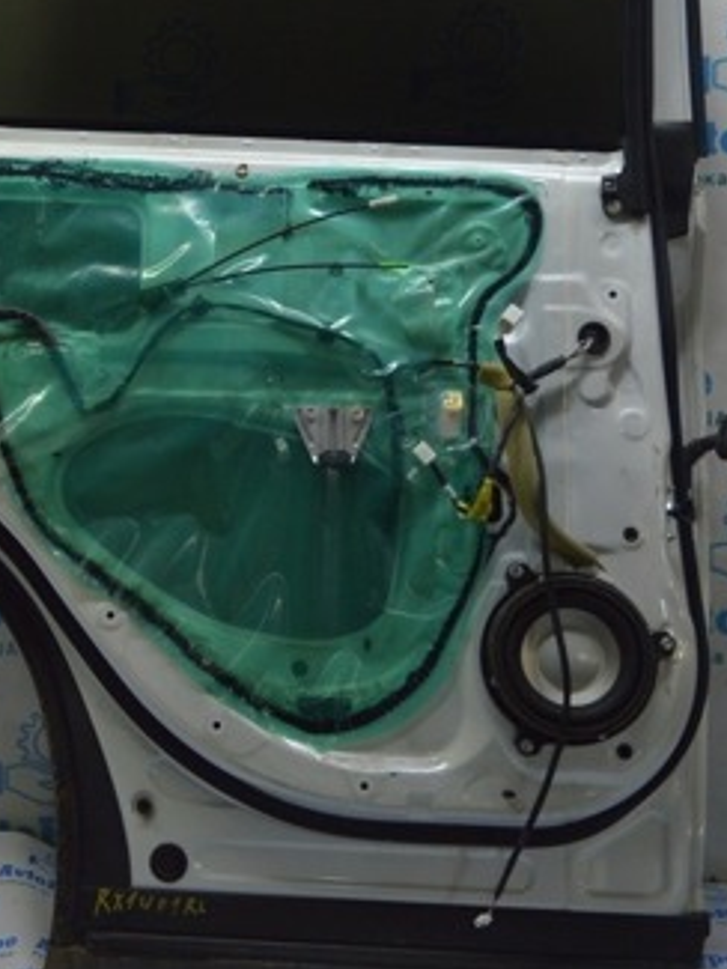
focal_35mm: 51
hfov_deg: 27.7
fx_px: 1427
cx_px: 95
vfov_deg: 37.3
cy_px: 374
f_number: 3.5
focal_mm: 18
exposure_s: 1/160
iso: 400
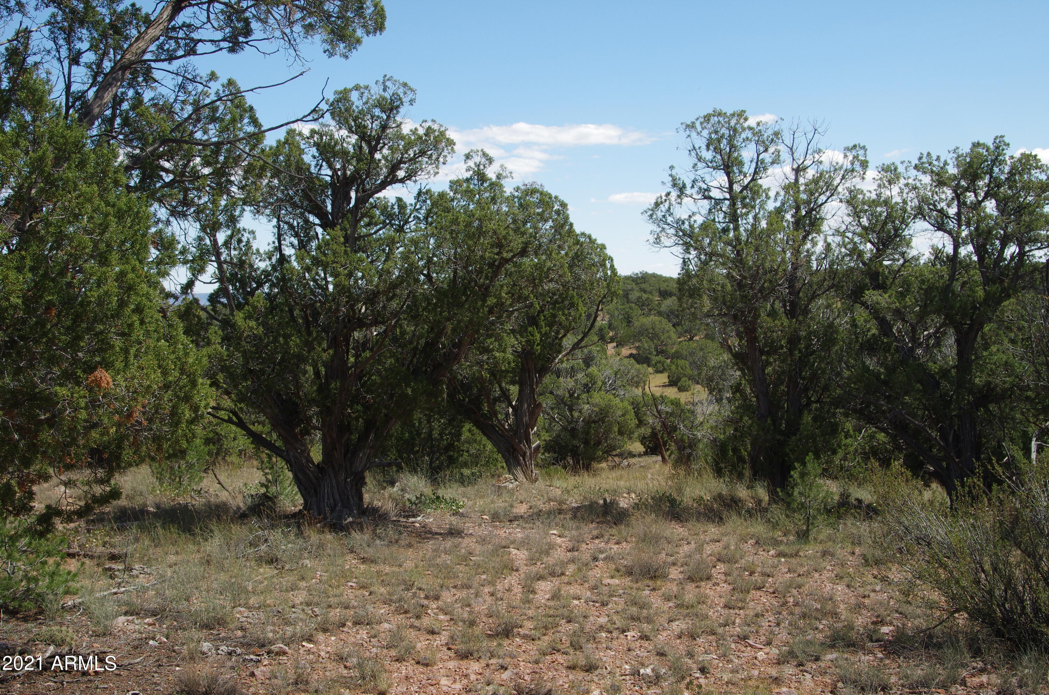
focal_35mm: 42
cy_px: 348
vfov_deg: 31.8
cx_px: 524
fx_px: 1221
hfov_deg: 46.5
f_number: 11
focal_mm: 27.5
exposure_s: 1/60
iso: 200
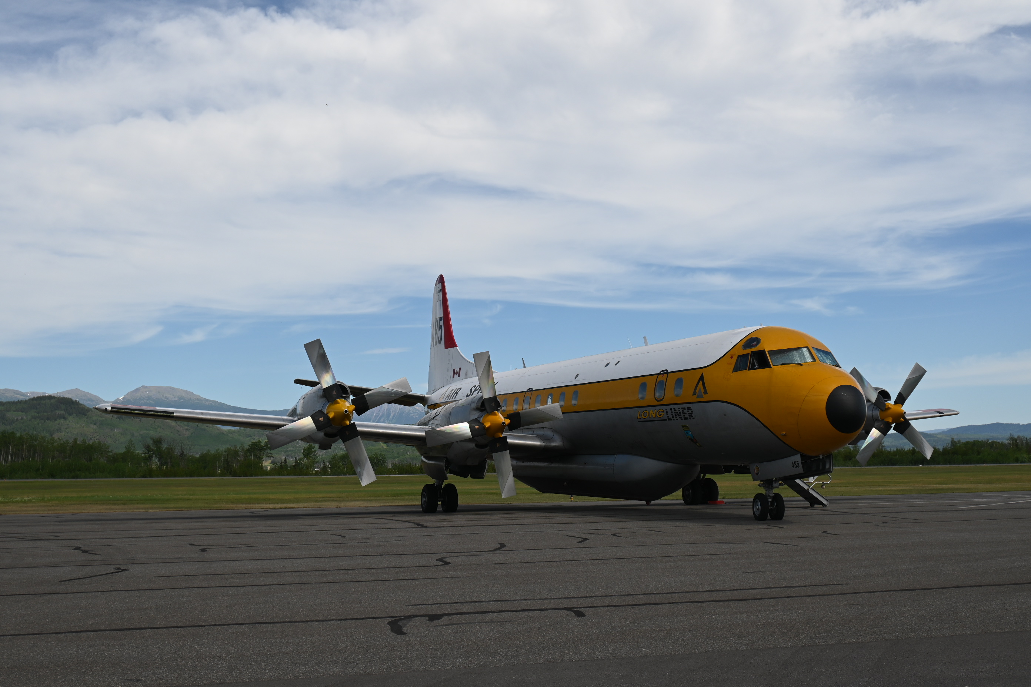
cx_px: 516
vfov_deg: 34.2
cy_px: 344
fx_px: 1117
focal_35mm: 39
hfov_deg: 49.6
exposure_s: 1/500
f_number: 8
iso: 100
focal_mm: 26
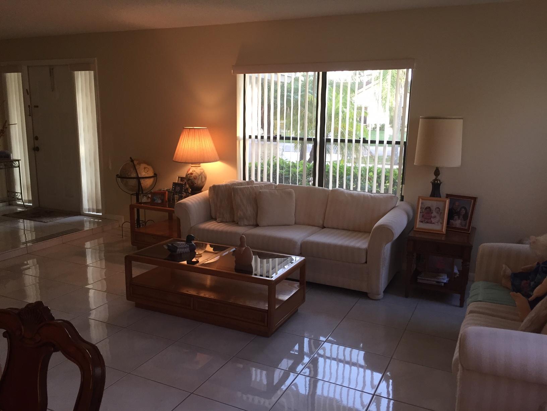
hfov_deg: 61.7
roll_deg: -1.2
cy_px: 206
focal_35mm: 29
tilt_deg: -11.9
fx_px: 458
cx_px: 274
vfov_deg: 48.2
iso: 50
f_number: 2.2
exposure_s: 1/30
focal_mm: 4.15
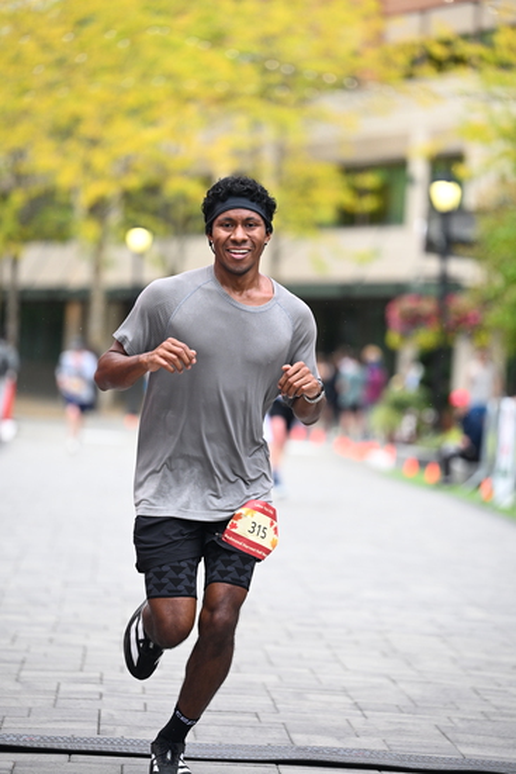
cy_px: 387
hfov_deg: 9.2
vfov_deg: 13.7
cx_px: 258
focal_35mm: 150
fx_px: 3223
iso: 1250
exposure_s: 1/1600
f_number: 2.8
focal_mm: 150
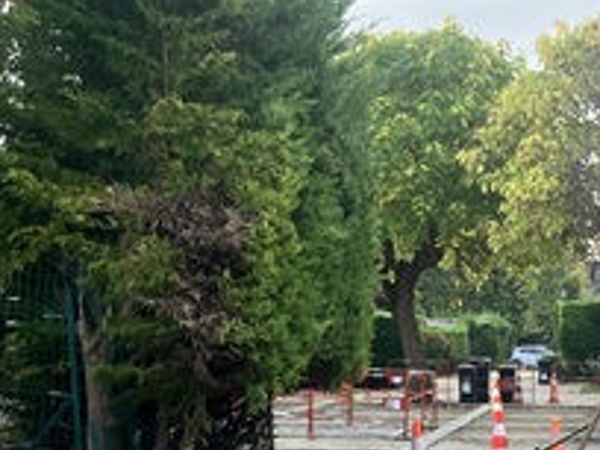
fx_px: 1525
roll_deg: -0.7
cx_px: 603
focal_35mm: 88
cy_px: 650
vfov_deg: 15.6
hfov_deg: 21.5
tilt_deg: -10.8
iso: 25
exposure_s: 1/121
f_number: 1.8
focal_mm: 3.99
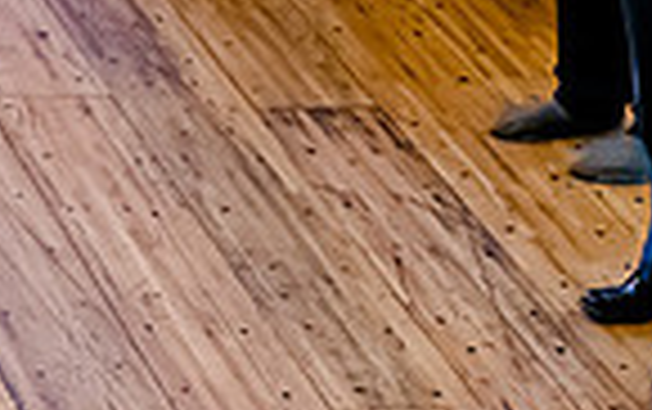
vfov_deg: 5.5
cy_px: -37
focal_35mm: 239
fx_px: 4252
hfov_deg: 8.0
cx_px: -976
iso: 3200
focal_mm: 44
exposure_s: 1/640
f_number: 3.2
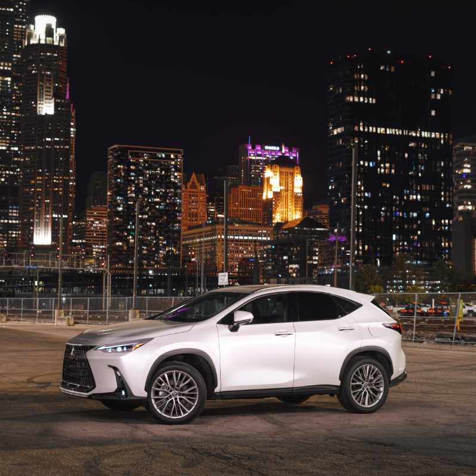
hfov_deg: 26.9
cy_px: 222
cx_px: 239
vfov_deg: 26.9
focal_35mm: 64
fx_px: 996
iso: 50
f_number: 4
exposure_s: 4
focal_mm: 50
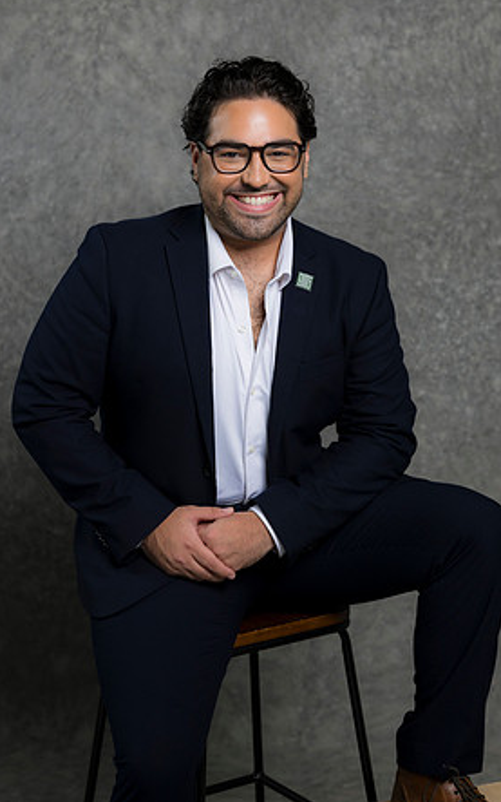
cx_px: 268
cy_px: 396
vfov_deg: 23.5
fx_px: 1922
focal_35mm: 88
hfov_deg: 14.9
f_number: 5
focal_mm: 85
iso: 125
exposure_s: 1/200
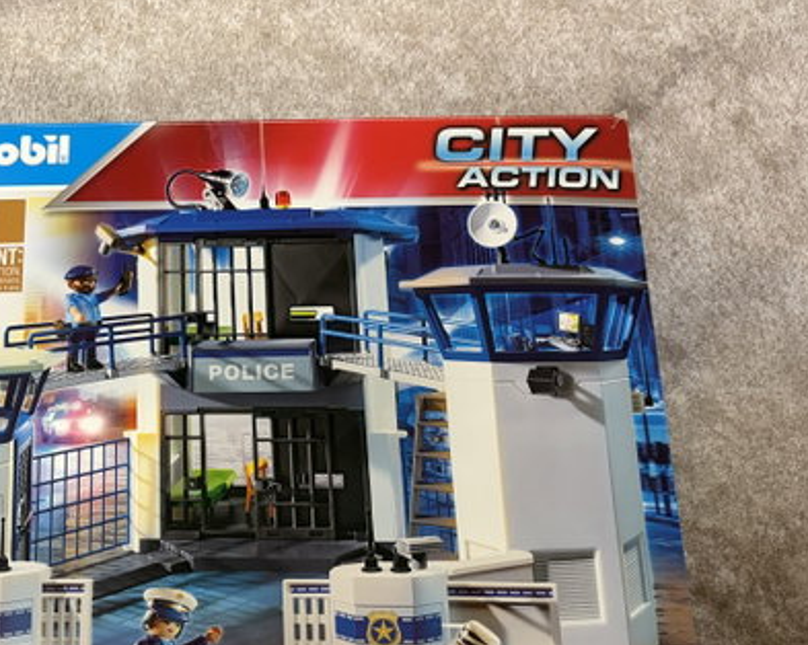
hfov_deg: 45.1
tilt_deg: -76.5
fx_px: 956
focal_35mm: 40
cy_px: 437
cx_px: 270
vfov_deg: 36.9
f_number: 1.6
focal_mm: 5.96
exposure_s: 1/50
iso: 400
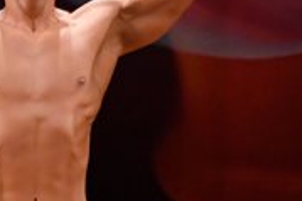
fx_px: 8163
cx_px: -4
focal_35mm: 974
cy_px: 248
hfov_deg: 2.1
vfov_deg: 1.4
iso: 4000
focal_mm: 150
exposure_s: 1/400
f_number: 5.6
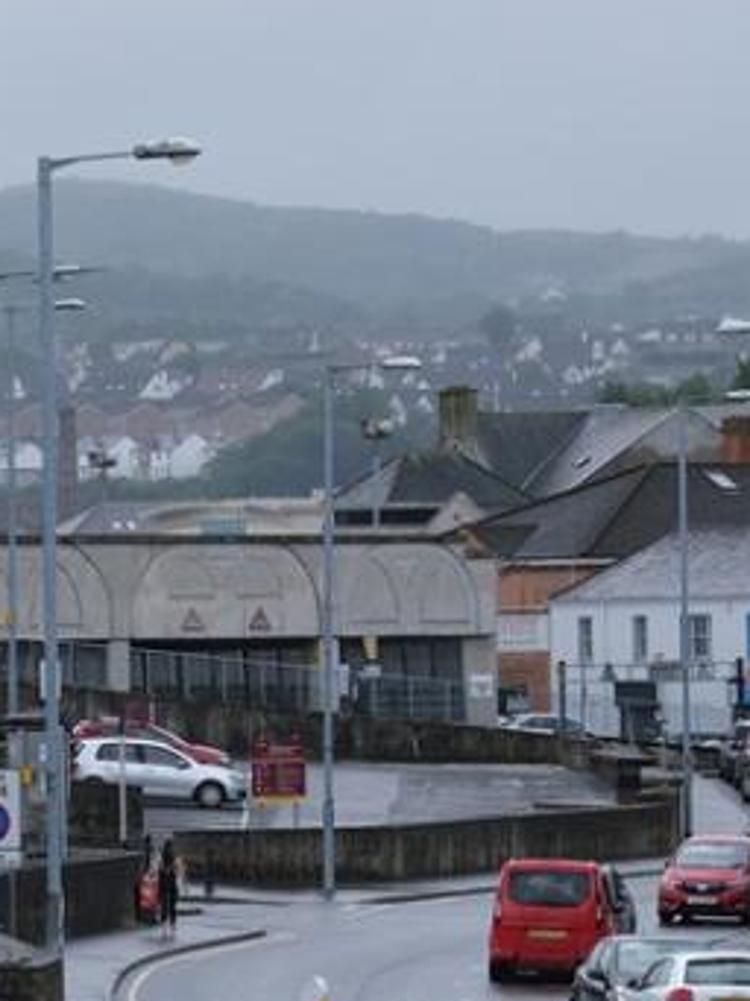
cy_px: 565
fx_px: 7839
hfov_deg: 5.5
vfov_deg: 7.3
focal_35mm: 271
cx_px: 507
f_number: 8
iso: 400
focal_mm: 71.5
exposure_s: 1/420
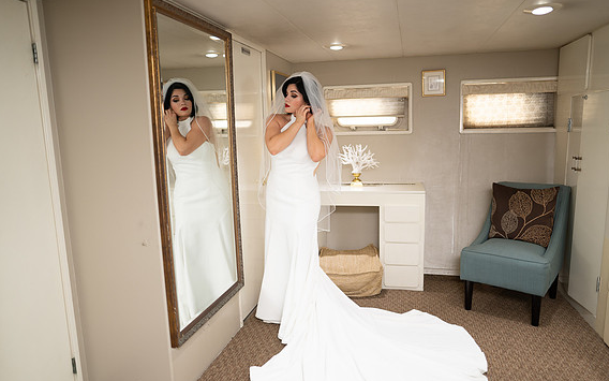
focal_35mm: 25
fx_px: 415
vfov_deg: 49.3
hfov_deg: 72.5
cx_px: 307
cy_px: 197
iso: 250
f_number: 1.4
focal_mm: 24
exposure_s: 1/400
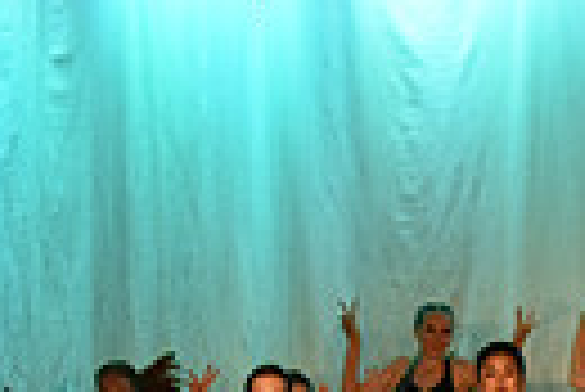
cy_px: 687
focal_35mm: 347
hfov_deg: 5.9
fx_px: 5645
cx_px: 396
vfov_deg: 3.9
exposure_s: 1/320
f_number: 4
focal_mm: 78
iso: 2000
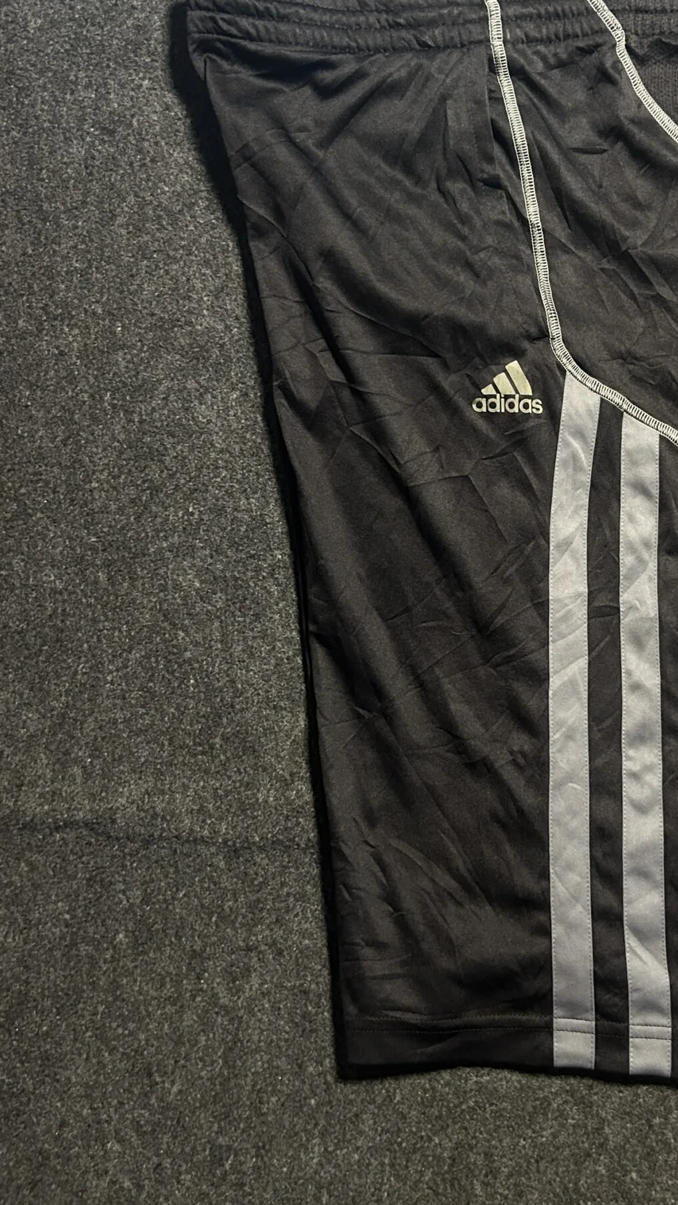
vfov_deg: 50.2
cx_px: 602
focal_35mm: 40
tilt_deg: -54.4
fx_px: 1278
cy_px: 486
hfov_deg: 28.6
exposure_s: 1/33
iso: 400
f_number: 1.5
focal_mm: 5.7
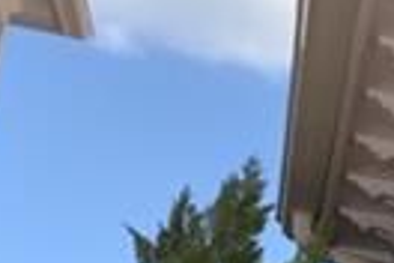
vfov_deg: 12.0
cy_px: 386
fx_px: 1193
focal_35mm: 109
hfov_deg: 9.4
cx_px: 1409
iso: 100
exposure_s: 1/200
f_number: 9
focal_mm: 14
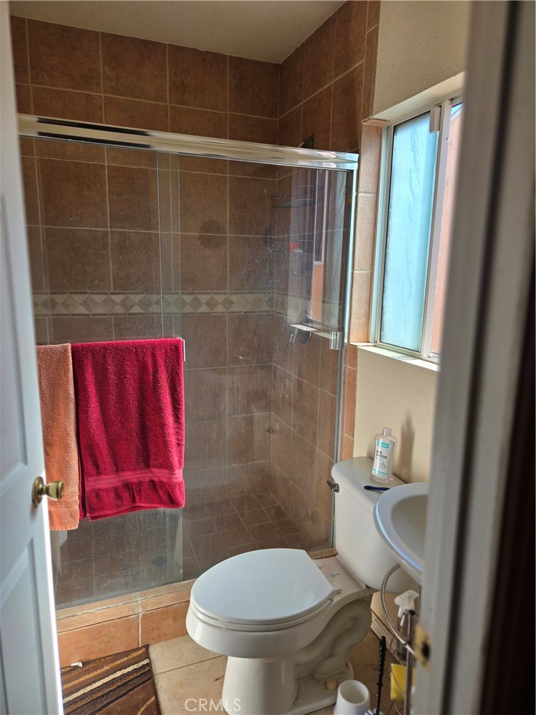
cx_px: 268
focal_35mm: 23
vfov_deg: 73.9
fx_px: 475
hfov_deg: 58.9
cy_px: 358
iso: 25
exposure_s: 1/172
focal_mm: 5.4
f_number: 1.8
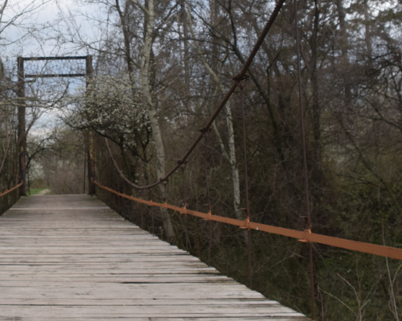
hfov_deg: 23.9
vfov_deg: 19.6
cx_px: 58
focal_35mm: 78
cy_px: 112
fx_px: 928
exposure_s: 1/200
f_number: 7.1
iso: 400
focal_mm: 28
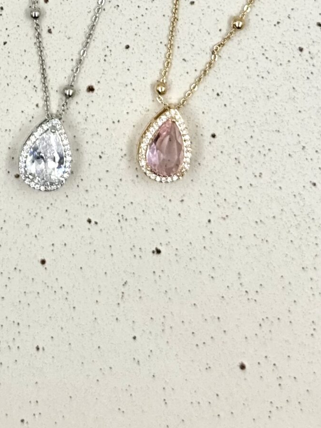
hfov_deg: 10.7
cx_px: -27
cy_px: -175
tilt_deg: -87.7
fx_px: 1693
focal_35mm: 137
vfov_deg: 13.7
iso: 64
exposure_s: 1/1094
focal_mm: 6.76
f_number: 1.78
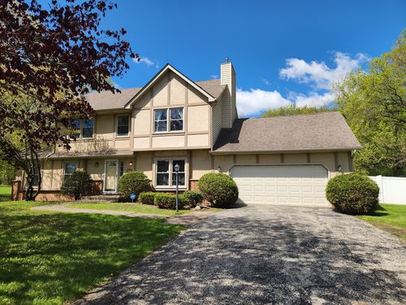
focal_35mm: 23
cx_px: 203
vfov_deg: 58.9
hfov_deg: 73.9
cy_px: 152
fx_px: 270
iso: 20
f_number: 1.8
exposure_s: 1/1343
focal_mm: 5.4
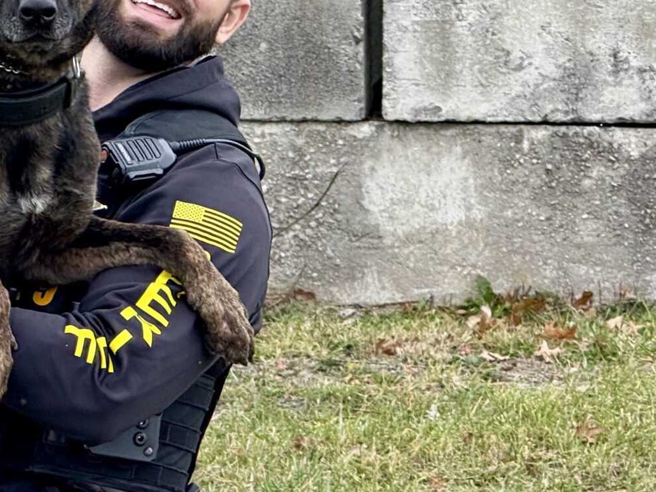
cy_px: 296
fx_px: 5838
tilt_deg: -4.6
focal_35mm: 308
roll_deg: -0.5
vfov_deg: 4.8
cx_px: -93
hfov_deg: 6.4
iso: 64
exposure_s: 1/144
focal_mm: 15.66
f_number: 2.8
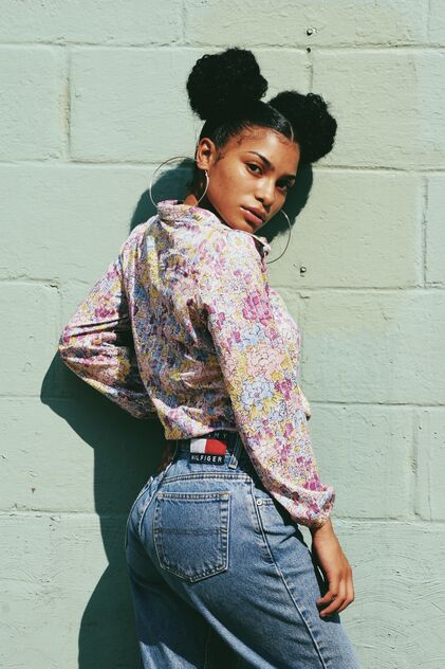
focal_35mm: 120
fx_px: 2226
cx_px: 222
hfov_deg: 11.4
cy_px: 334
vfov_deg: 17.1
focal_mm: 80
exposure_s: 1/200
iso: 100
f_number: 11
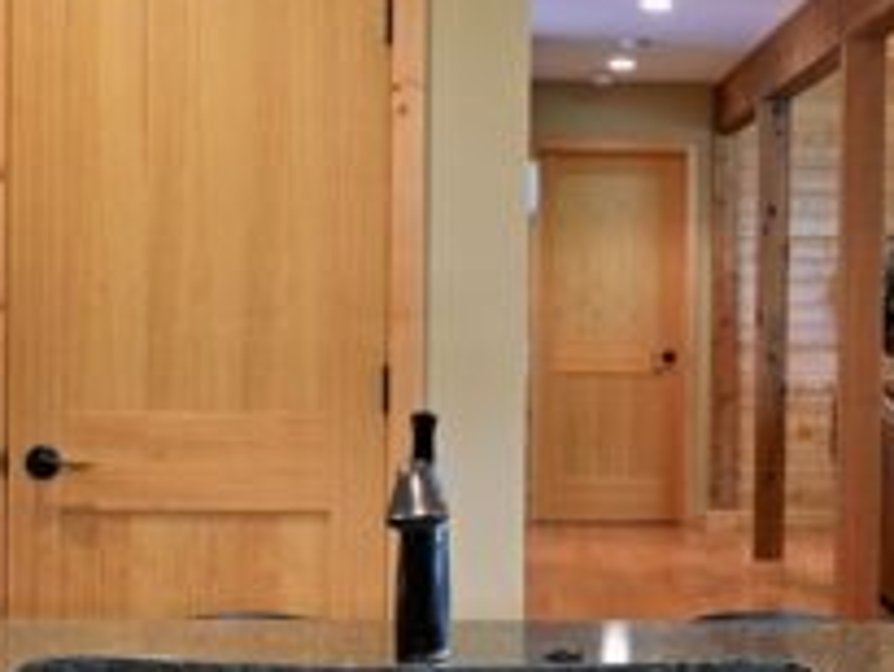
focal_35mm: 90
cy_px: 305
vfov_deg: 16.4
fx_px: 2326
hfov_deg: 21.7
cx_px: 602
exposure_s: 1/10
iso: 400
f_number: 5.6
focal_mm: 16
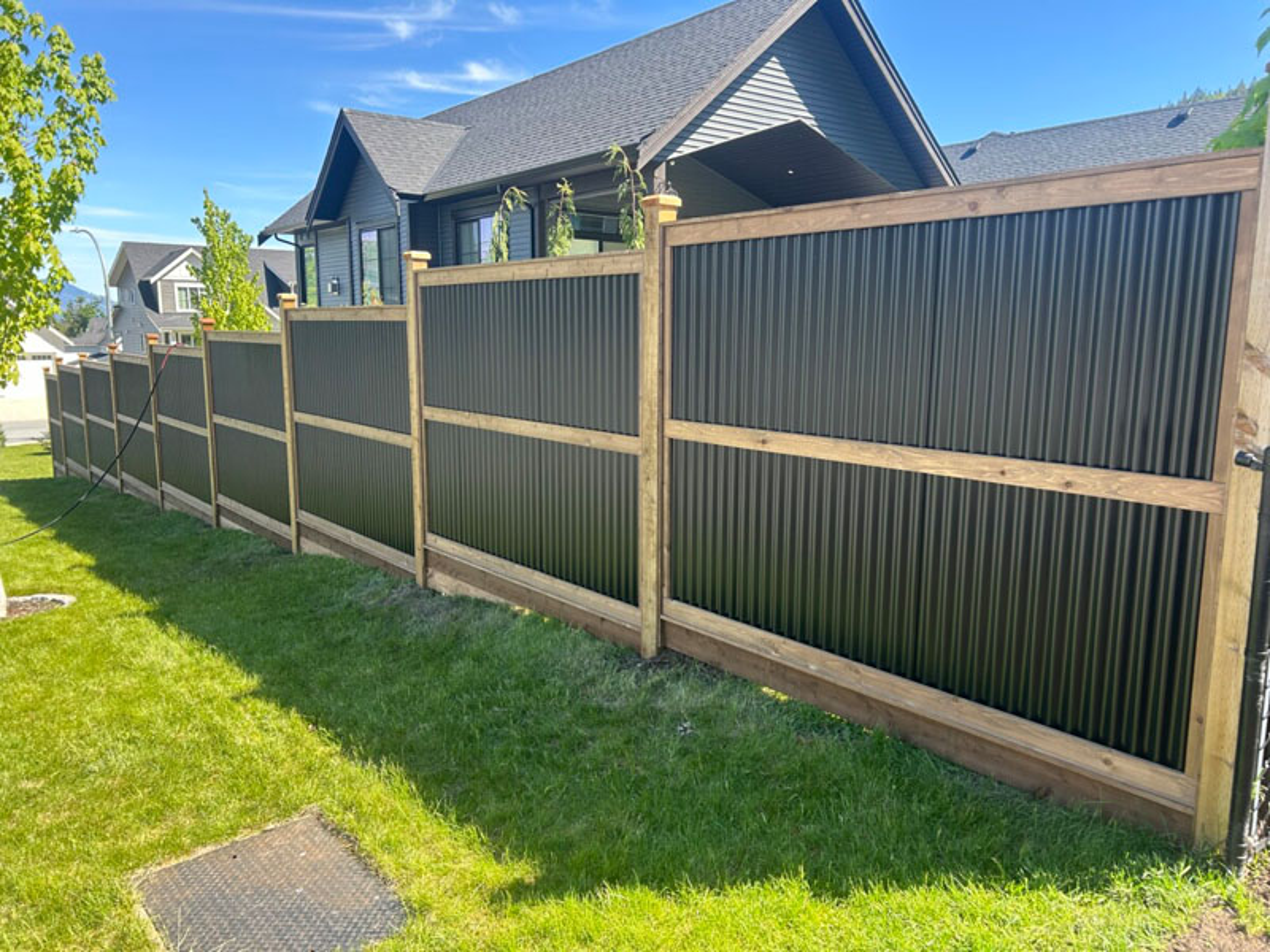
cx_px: 635
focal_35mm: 26
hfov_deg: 67.3
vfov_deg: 53.1
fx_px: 954
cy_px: 476
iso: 50
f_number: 1.5
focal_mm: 5.7
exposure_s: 1/611
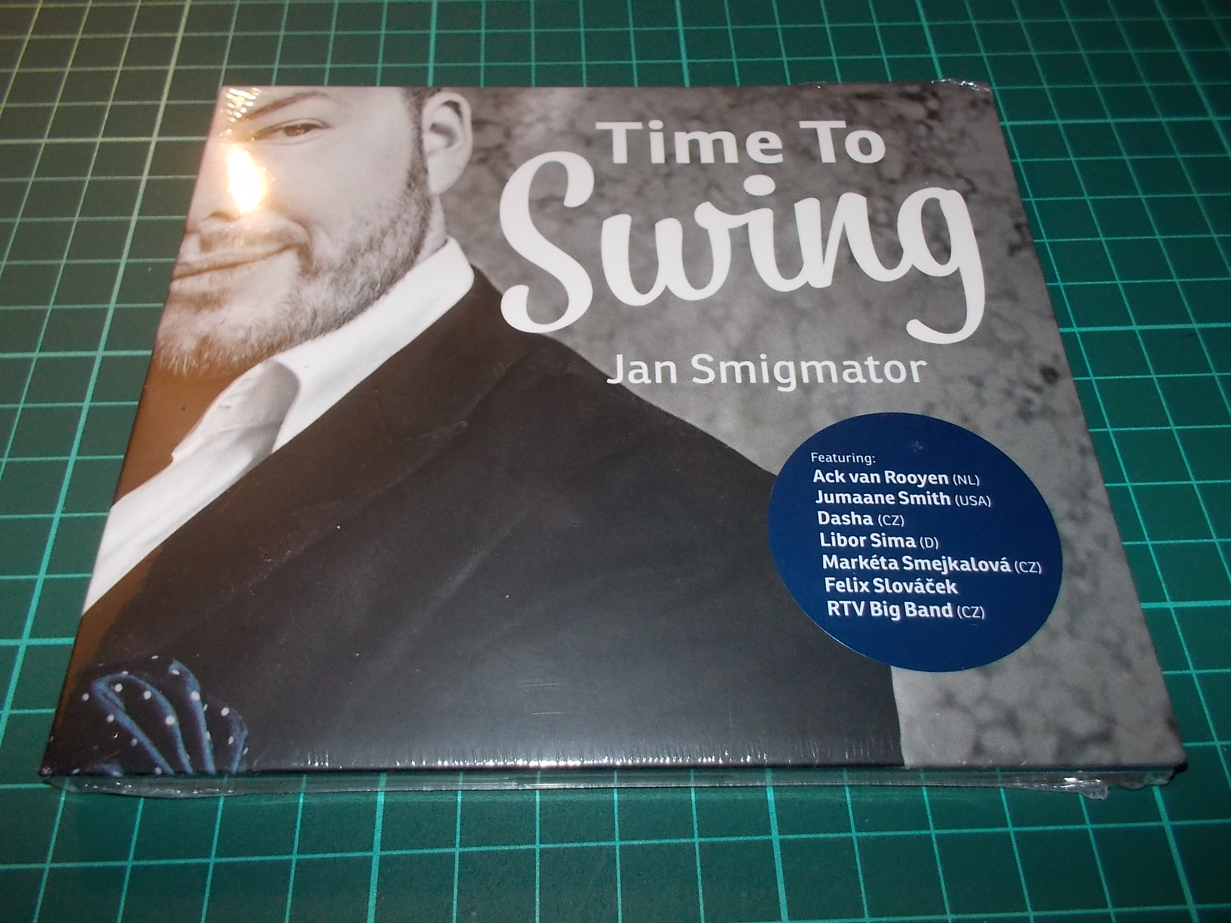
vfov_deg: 48.2
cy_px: 462
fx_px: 1031
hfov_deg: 61.7
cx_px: 616
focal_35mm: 29
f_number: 3.3
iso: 200
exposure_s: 1/30
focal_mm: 4.1
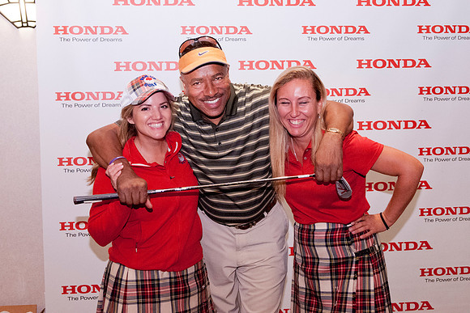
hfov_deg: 43.6
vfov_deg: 29.8
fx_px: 588
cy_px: 133
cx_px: 224
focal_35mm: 45
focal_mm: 26
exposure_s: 1/100
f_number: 4
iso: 1250
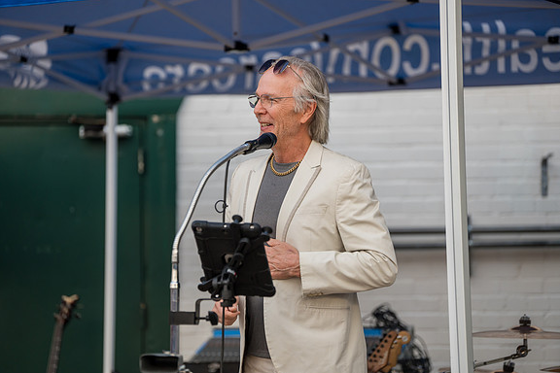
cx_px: 281
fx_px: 1975
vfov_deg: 10.8
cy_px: 187
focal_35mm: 127
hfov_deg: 16.1
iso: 800
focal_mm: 126
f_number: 2.8
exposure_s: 1/1000
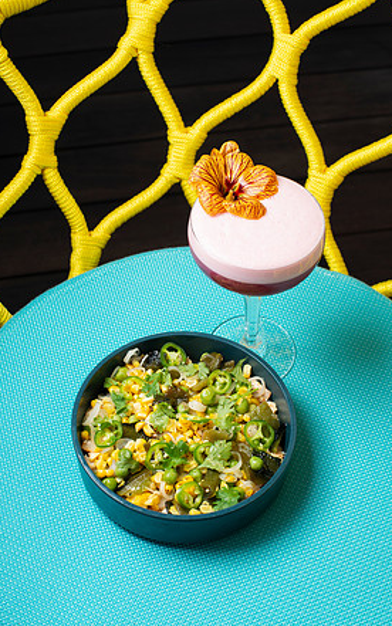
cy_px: 314
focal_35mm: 52
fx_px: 888
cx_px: 193
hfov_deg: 24.9
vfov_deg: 38.9
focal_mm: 50
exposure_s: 1/250
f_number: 8
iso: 160
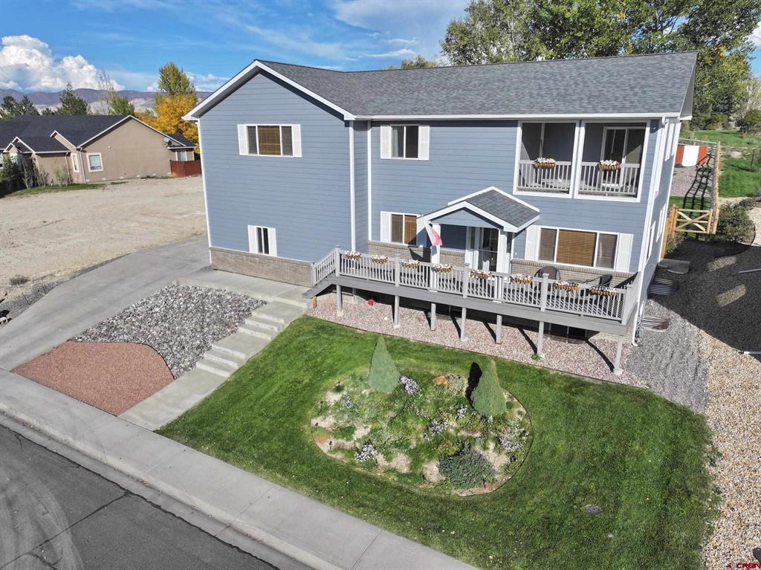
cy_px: 285
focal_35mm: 24
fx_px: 527
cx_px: 380
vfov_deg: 56.8
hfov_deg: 71.6
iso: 110
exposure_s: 1/2500
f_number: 2.8
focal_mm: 12.29
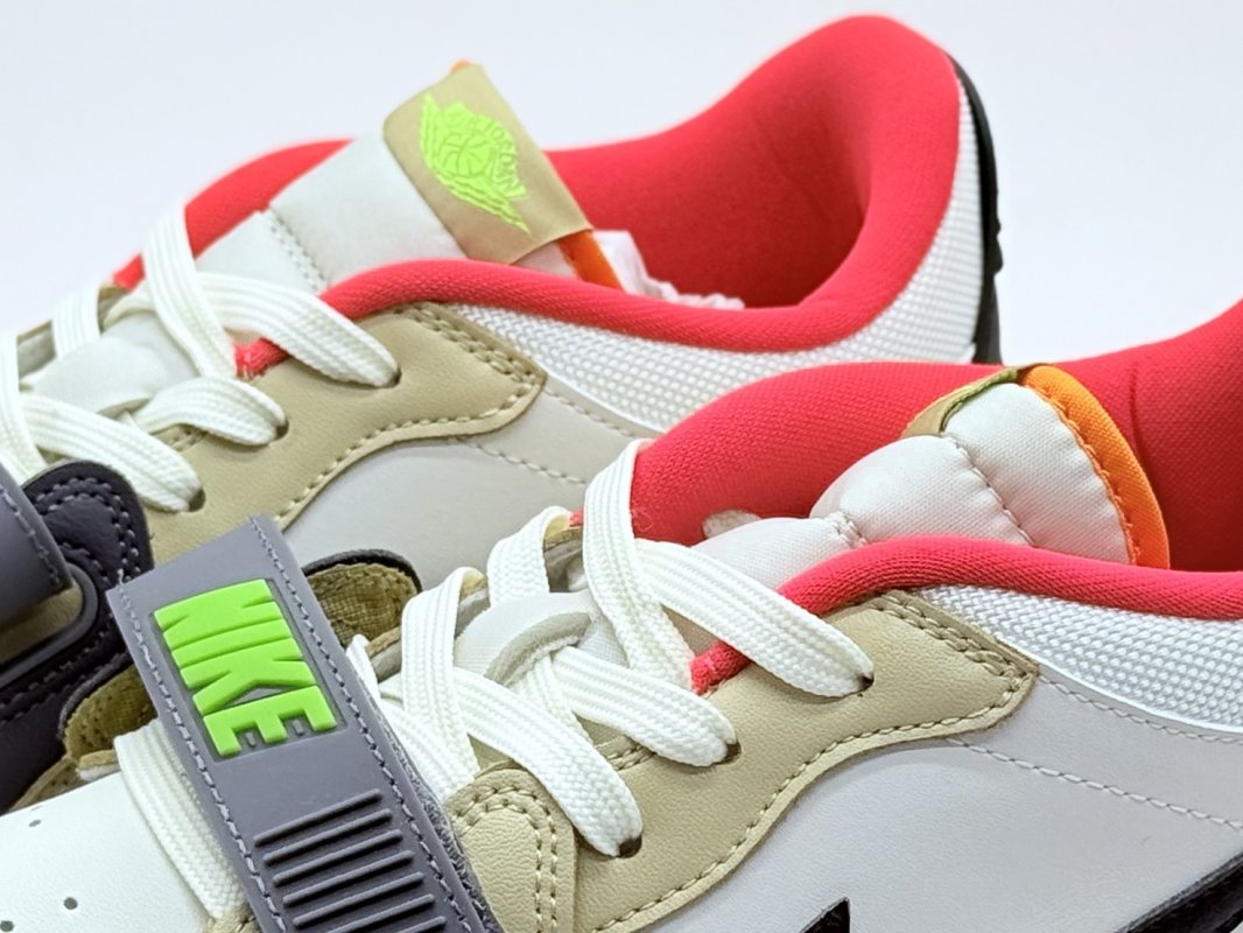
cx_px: 622
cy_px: 466
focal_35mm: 48
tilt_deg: -22.6
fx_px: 1724
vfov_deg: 30.3
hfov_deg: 39.6
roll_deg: -0.5
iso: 64
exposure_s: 1/615
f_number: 1.78
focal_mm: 6.76
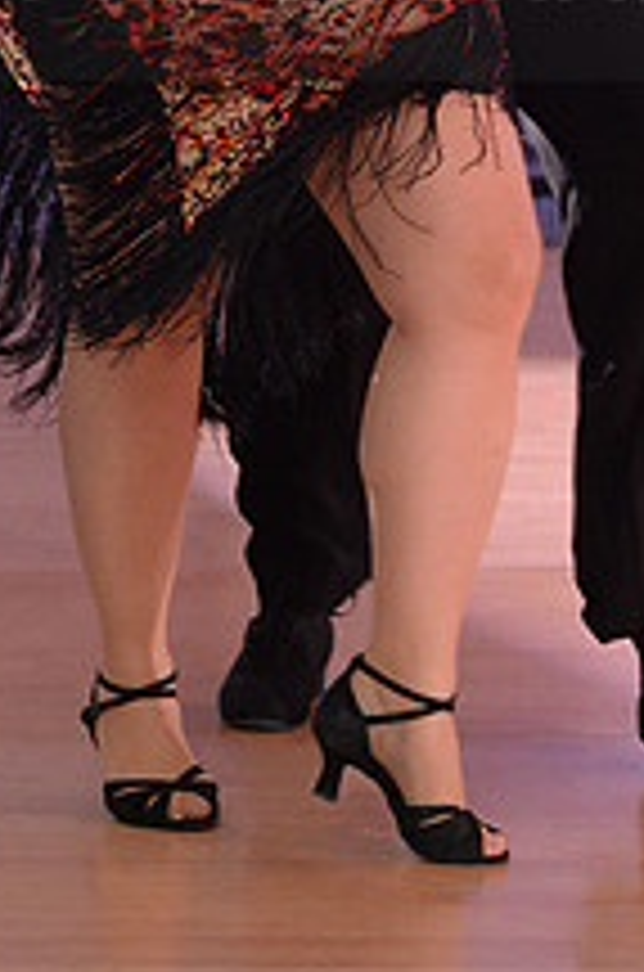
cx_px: 295
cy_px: -68
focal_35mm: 322
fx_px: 8682
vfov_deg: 6.4
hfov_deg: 4.2
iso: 3200
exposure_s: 1/100
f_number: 5.6
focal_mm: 120
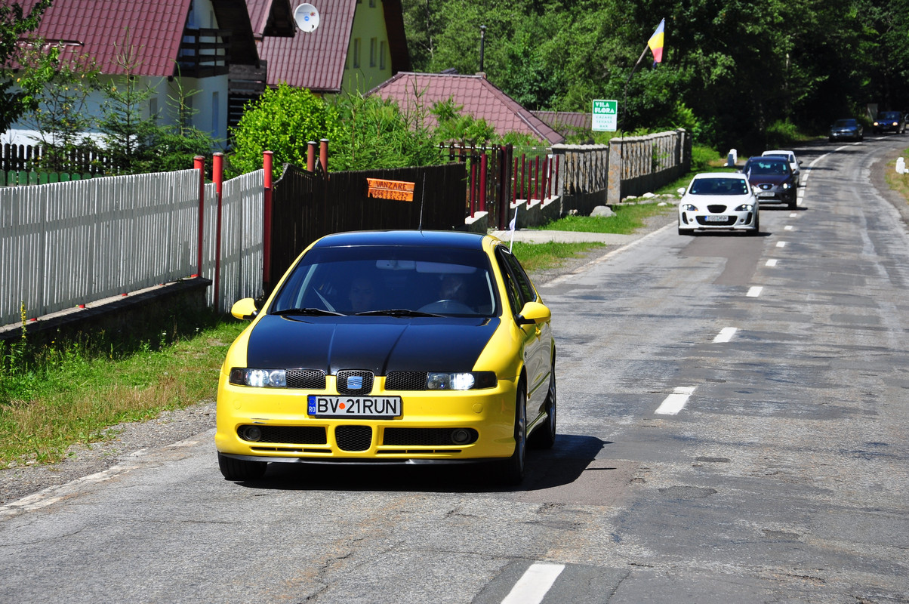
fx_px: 3481
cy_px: 302
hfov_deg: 14.9
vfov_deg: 9.9
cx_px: 454
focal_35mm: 138
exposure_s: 1/800
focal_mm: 92
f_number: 8
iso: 200
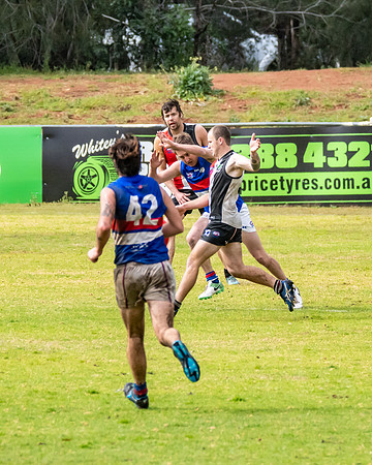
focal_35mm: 774
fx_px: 10657
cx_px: 186
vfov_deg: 2.5
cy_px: 227
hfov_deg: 2.0
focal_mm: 300
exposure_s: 1/5000
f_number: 7.1
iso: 1250
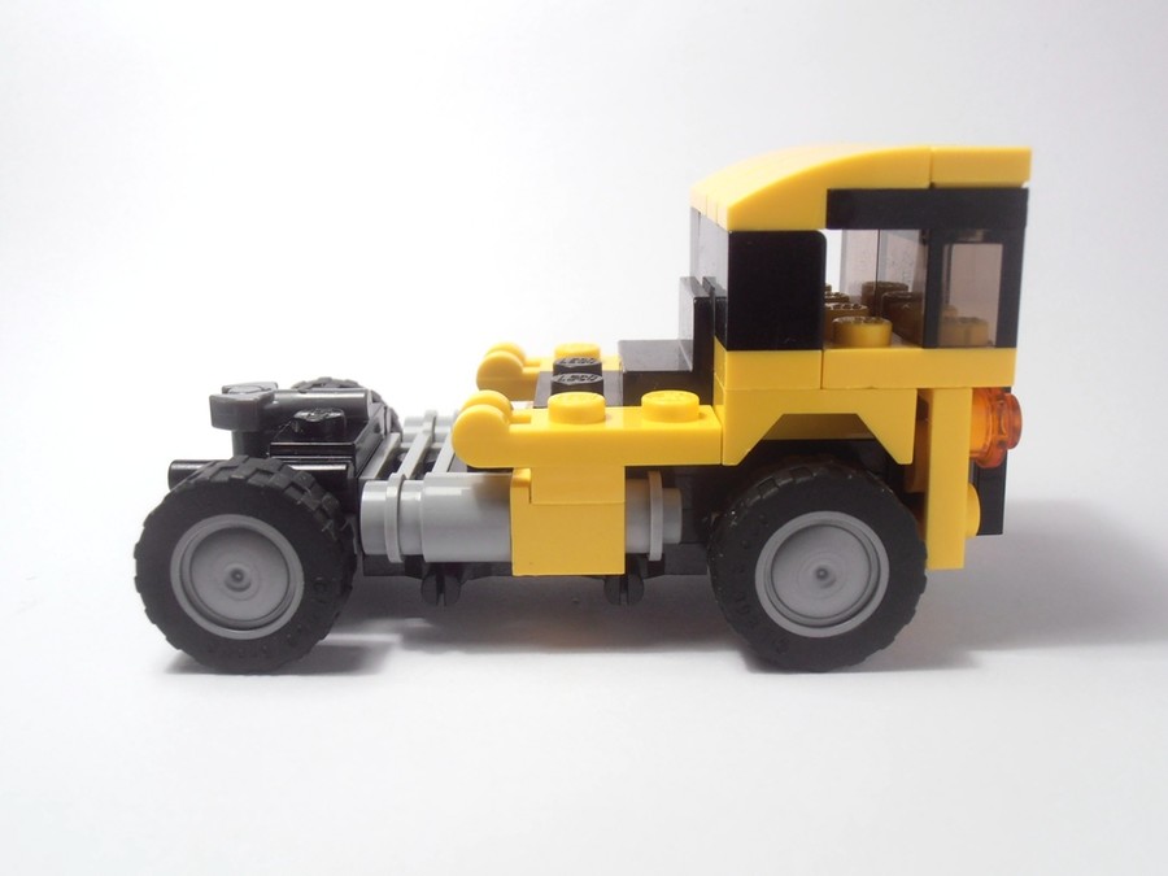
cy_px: 438
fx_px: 1248
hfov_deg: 50.1
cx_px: 584
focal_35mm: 37
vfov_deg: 38.7
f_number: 3.9
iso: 80
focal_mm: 6.61
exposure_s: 1/50
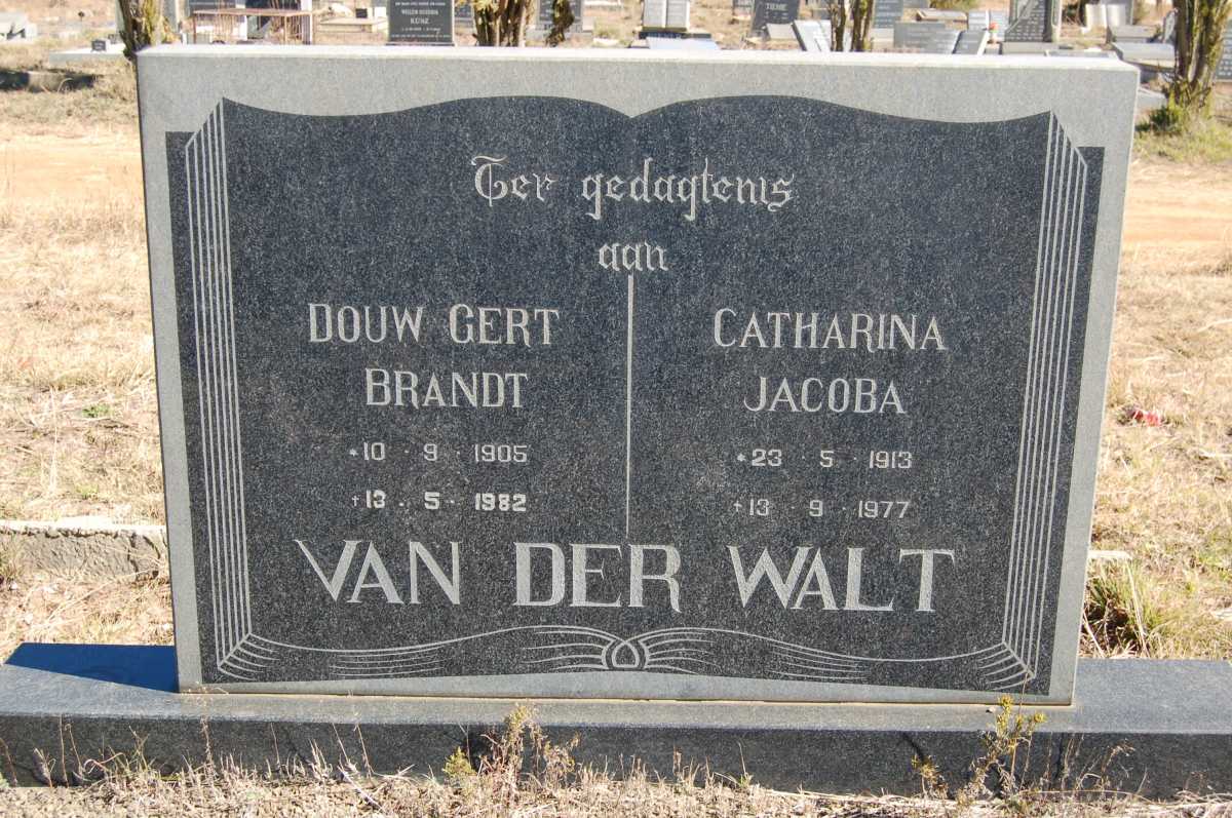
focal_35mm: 48
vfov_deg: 28.0
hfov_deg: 41.2
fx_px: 1641
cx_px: 616
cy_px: 409
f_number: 6.3
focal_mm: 32
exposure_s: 1/160
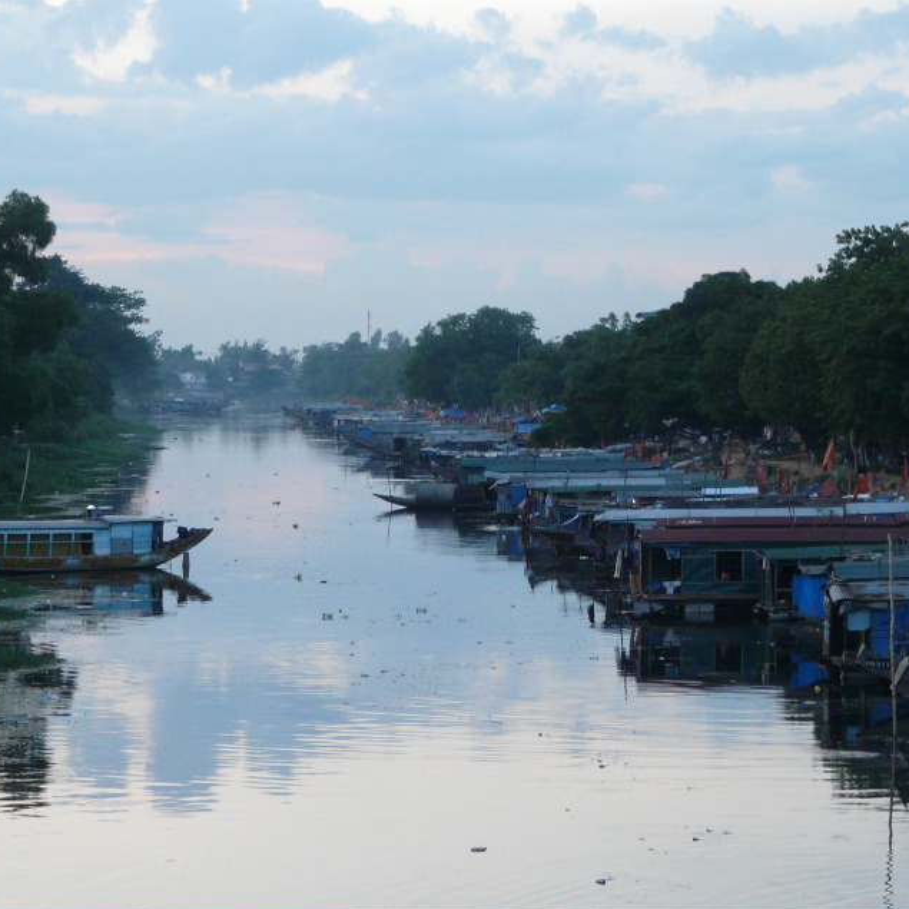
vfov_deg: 15.3
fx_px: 3387
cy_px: 456
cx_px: 410
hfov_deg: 15.3
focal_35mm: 114
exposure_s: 1/30
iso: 200
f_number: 3.2
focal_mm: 12.3
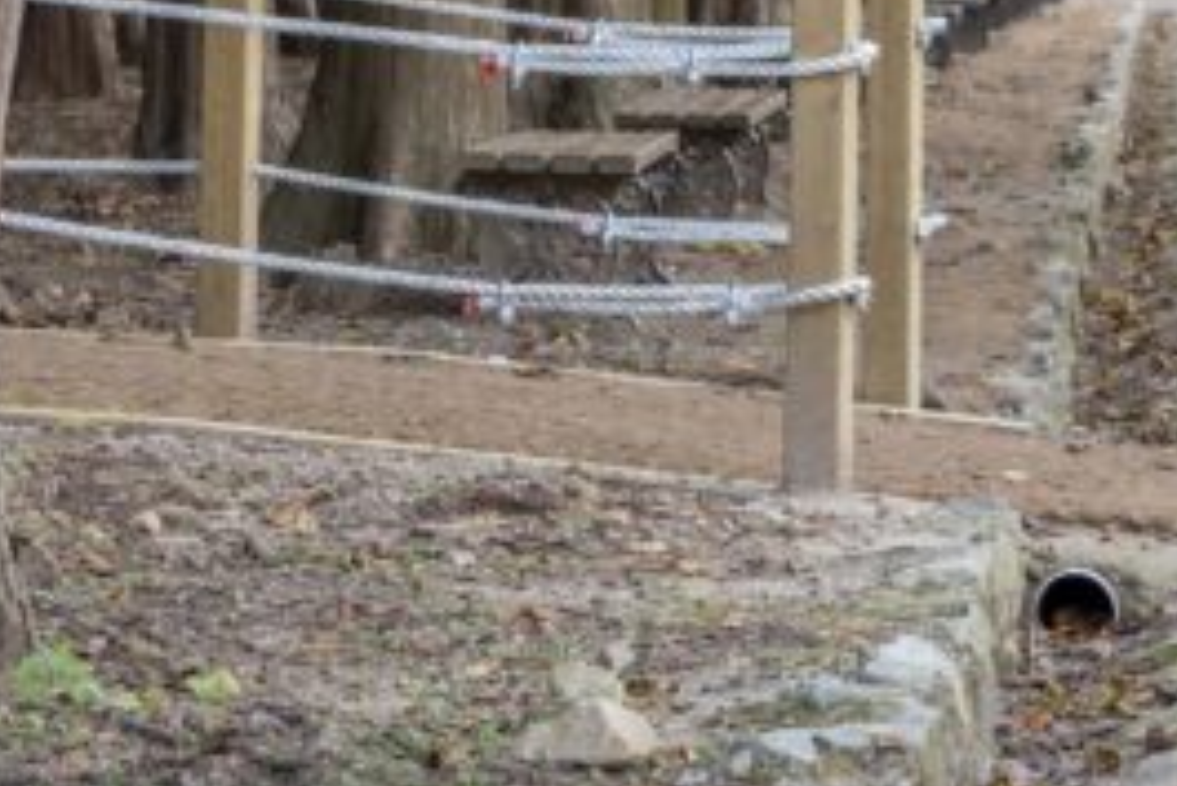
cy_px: -526
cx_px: 835
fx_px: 5692
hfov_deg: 11.8
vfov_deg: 7.7
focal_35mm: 174
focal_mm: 45
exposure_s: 1/160
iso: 800
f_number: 5.6
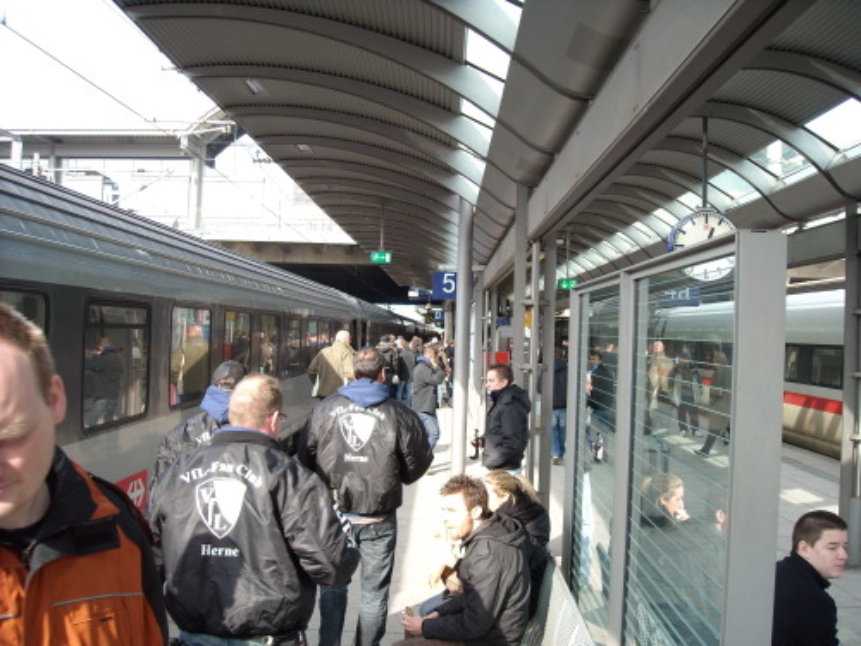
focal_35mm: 35
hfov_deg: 52.6
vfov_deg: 40.7
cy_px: 323
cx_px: 430
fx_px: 871
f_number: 2.8
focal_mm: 5.7
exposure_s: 1/109
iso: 64
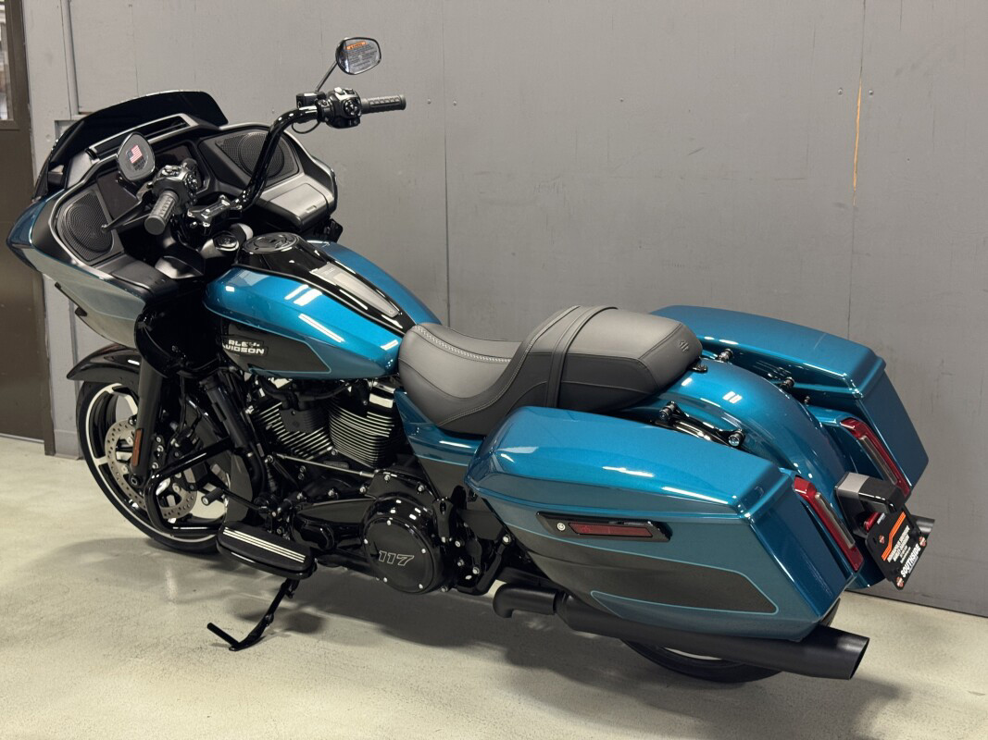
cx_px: 494
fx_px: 1370
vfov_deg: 30.3
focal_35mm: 48
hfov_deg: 39.7
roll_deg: +0.9
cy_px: 370
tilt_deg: -11.0
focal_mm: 6.76
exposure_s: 1/40
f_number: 1.78
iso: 200
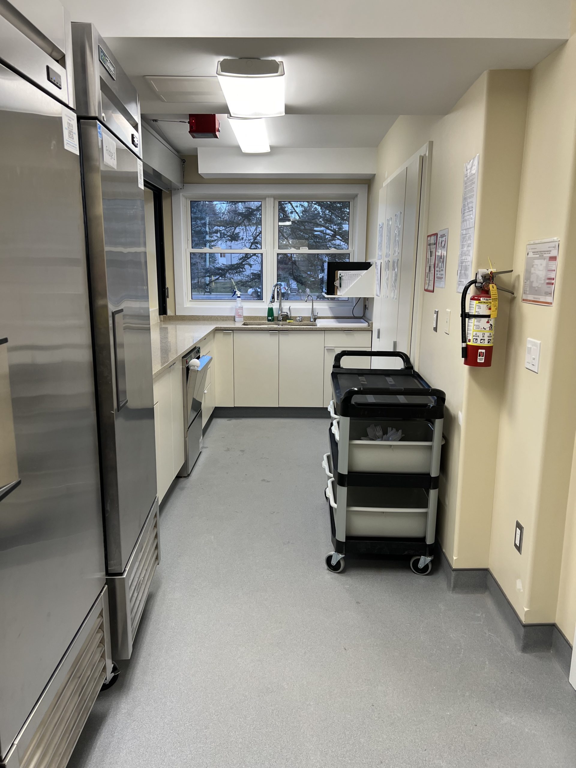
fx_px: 577
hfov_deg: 53.1
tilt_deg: -11.7
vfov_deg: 67.3
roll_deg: -0.8
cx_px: 288
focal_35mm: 26
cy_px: 384
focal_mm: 5.7
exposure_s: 1/120
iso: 100
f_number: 1.5
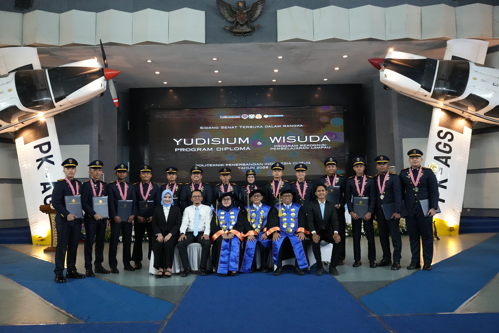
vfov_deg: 46.4
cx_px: 250
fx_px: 388
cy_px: 166
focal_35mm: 28
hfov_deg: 65.5
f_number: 4
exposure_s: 1/160
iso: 8000
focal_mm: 28
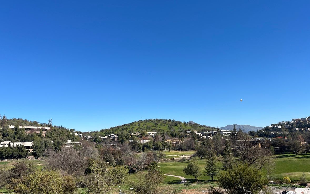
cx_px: 154
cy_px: 101
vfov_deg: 44.5
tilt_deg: +9.7
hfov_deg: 66.5
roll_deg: -0.1
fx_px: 237
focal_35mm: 28
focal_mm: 5.1
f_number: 1.6
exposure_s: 1/3521
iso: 50
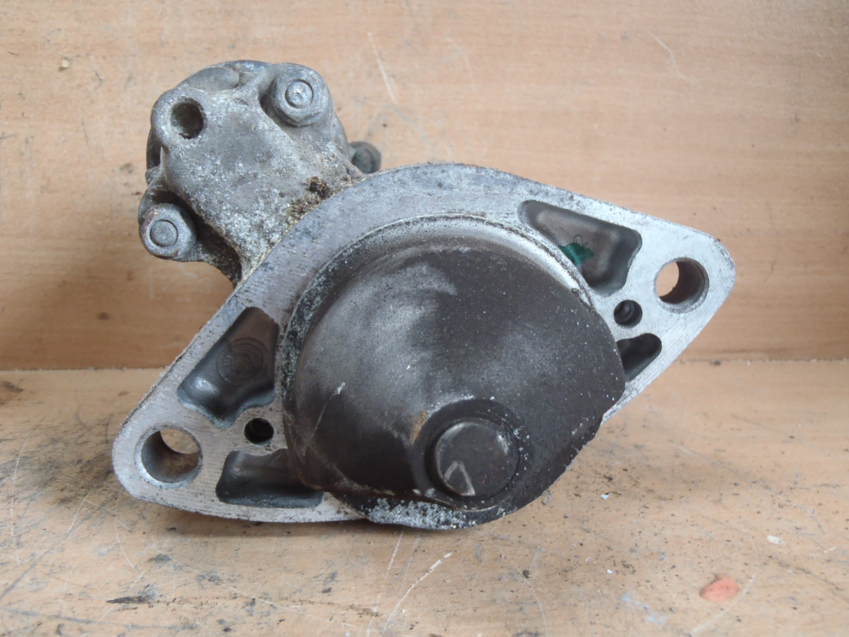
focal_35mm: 37
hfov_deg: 50.1
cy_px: 318
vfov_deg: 38.7
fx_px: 907
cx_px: 424
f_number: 4.7
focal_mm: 6.64
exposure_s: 1/5
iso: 200
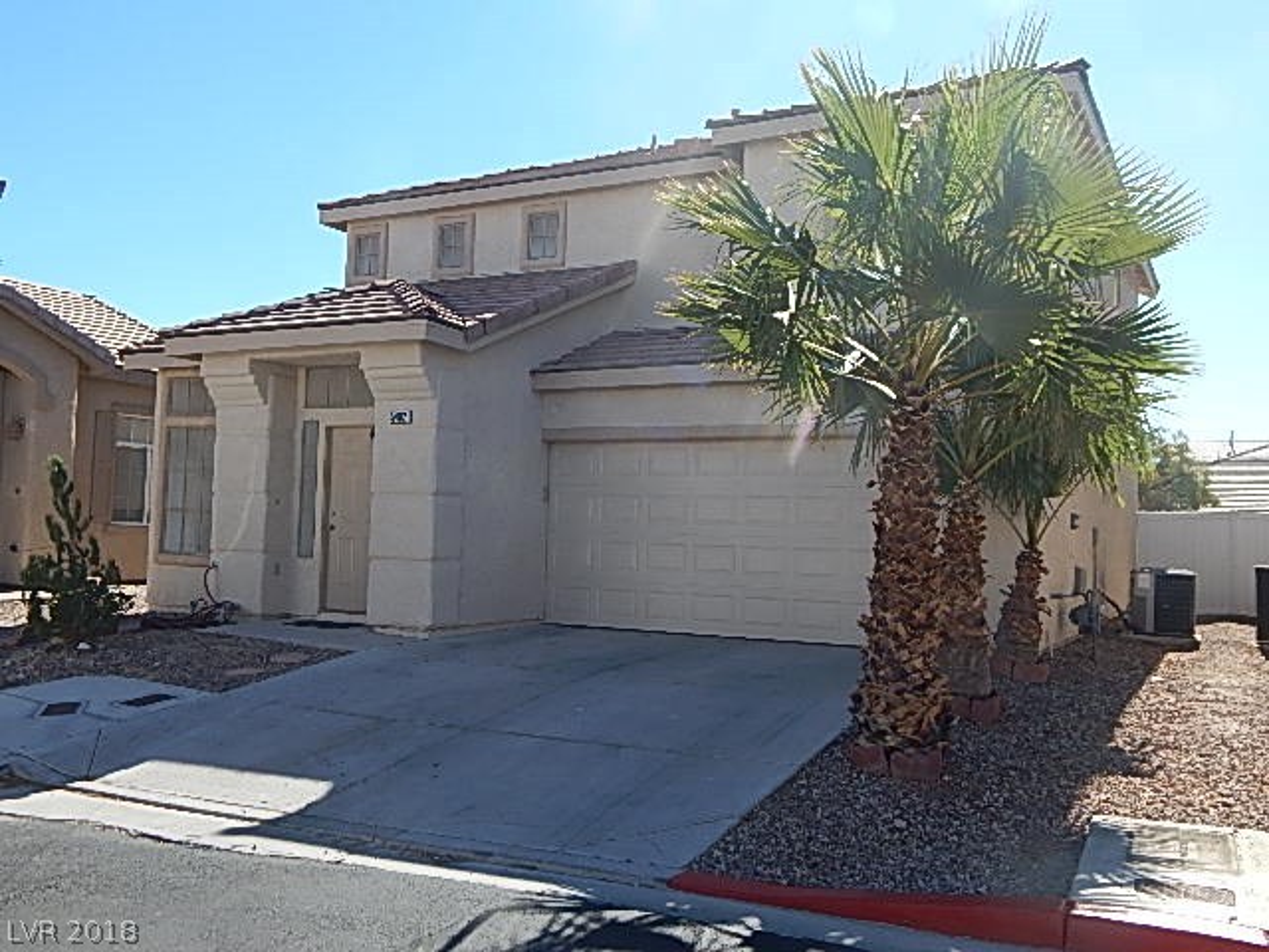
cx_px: 634
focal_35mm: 31
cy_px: 476
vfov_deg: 45.4
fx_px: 1136
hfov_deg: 58.4
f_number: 3.2
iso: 125
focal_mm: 5.6
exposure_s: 1/800
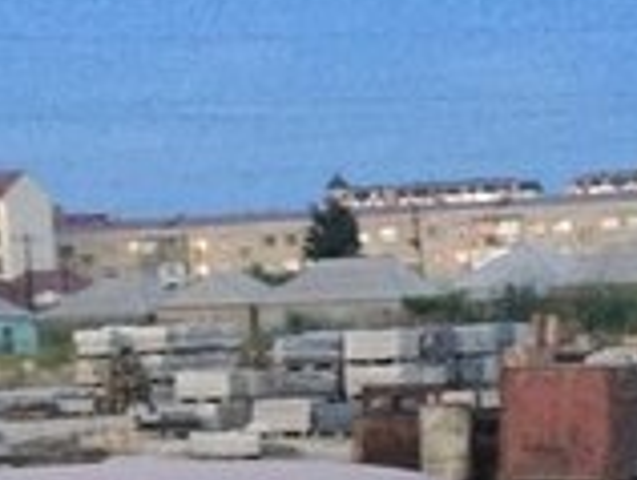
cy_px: 966
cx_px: 327
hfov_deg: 16.3
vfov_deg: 11.1
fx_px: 2230
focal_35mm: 121
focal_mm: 4.15
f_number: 2.2
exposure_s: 1/17
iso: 500
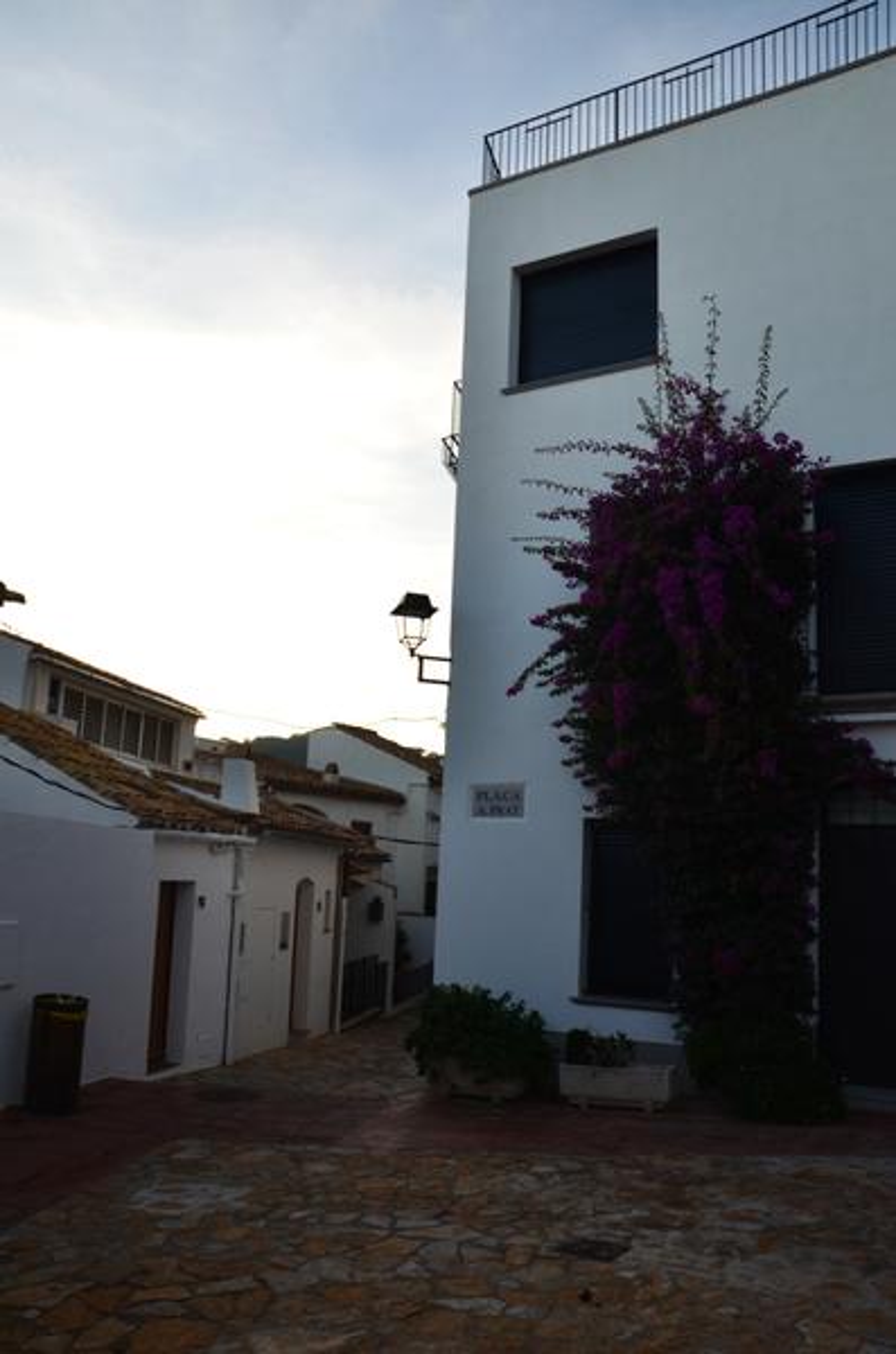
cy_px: 677
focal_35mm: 27
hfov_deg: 47.7
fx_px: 1013
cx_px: 448
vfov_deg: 67.5
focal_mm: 18
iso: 500
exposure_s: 1/160
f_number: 9
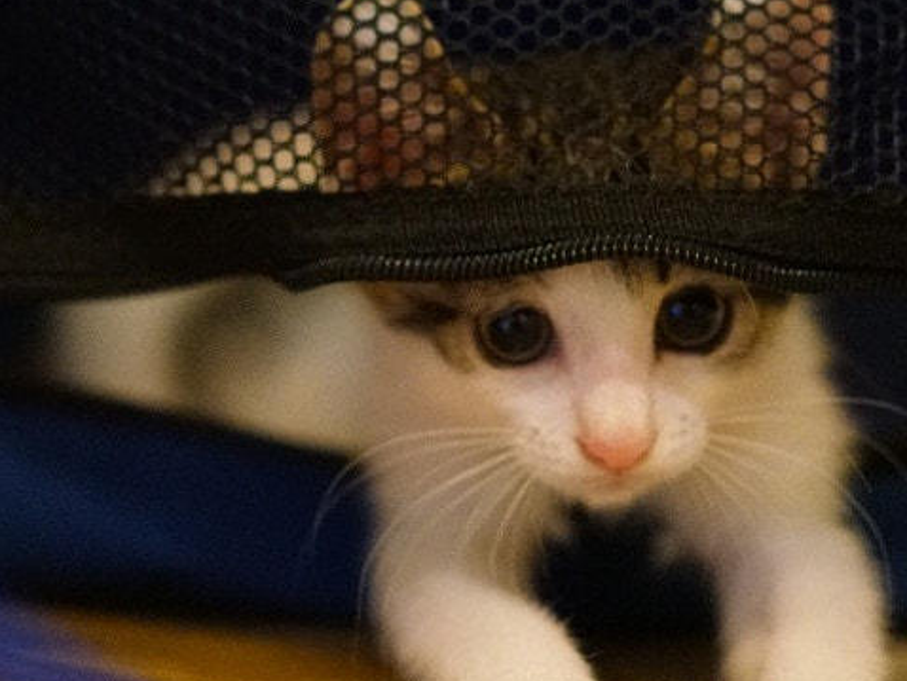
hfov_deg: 11.1
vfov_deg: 8.4
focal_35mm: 177
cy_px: 202
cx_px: 285
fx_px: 4640
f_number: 1.8
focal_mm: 55
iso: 6400
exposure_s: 1/250
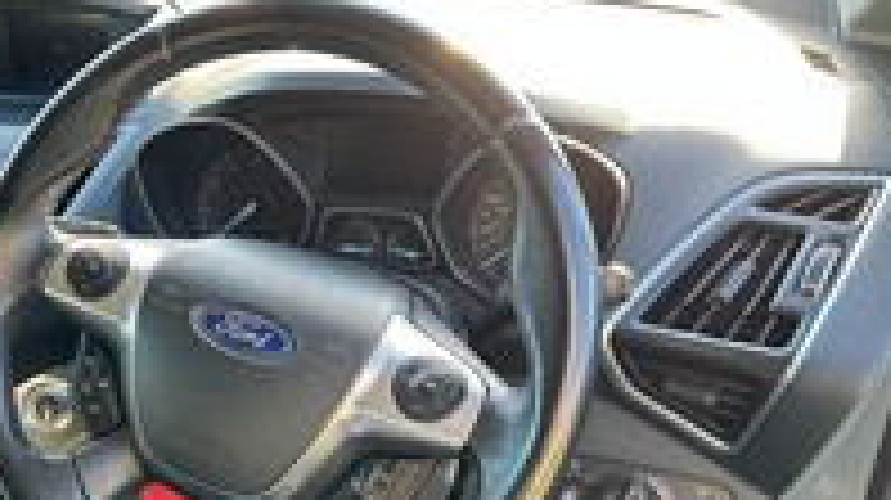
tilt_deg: -29.1
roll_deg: +6.4
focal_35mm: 50
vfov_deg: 23.1
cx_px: 148
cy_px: 473
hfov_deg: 39.3
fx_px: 1180
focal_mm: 5.7
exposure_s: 1/121
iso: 100
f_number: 1.5
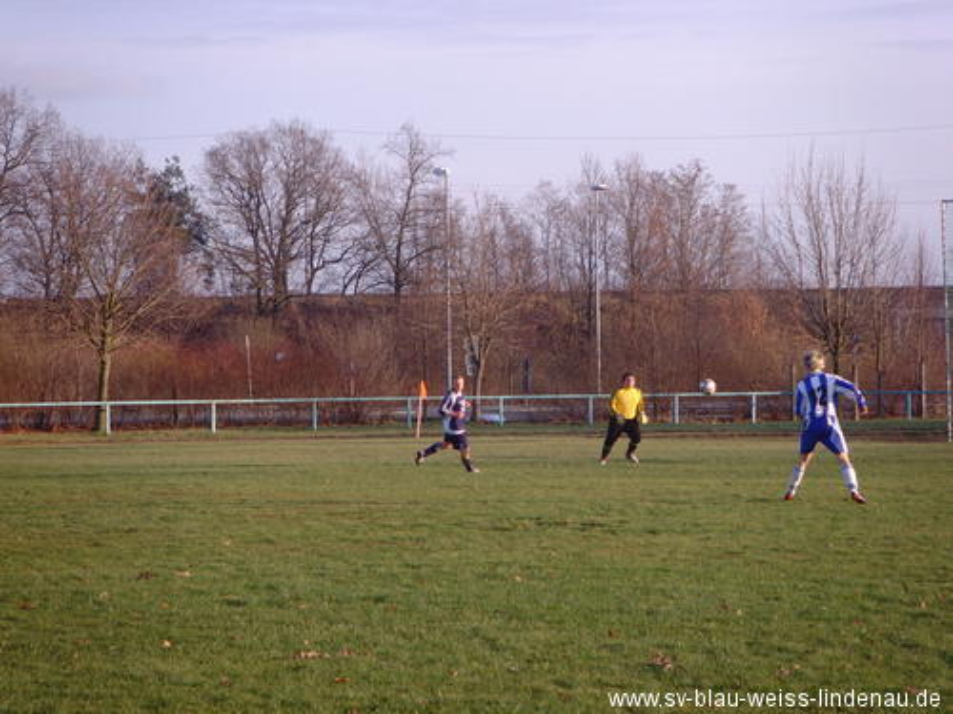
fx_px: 3221
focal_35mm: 117
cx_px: 476
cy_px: 357
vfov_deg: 12.7
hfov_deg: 16.8
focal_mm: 19.8
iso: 80
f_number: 4.5
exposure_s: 1/180
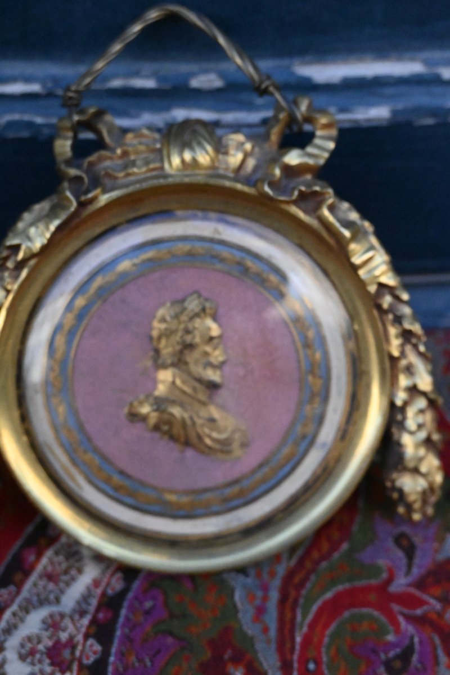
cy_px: 338
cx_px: 225
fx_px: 1181
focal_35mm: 63
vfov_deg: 31.9
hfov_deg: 21.6
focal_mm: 42
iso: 10000
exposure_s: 1/4000
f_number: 6.3
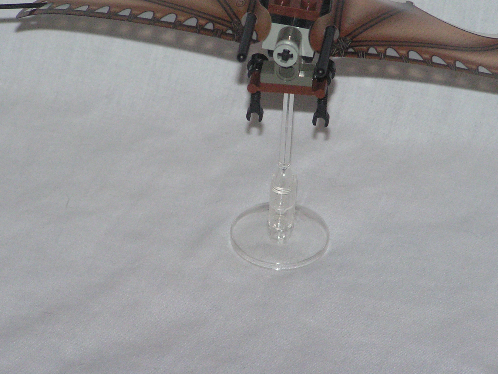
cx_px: 284
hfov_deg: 6.5
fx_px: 4360
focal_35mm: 303
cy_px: 125
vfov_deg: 4.9
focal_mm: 36.4
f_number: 3.2
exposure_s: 1/250
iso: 200
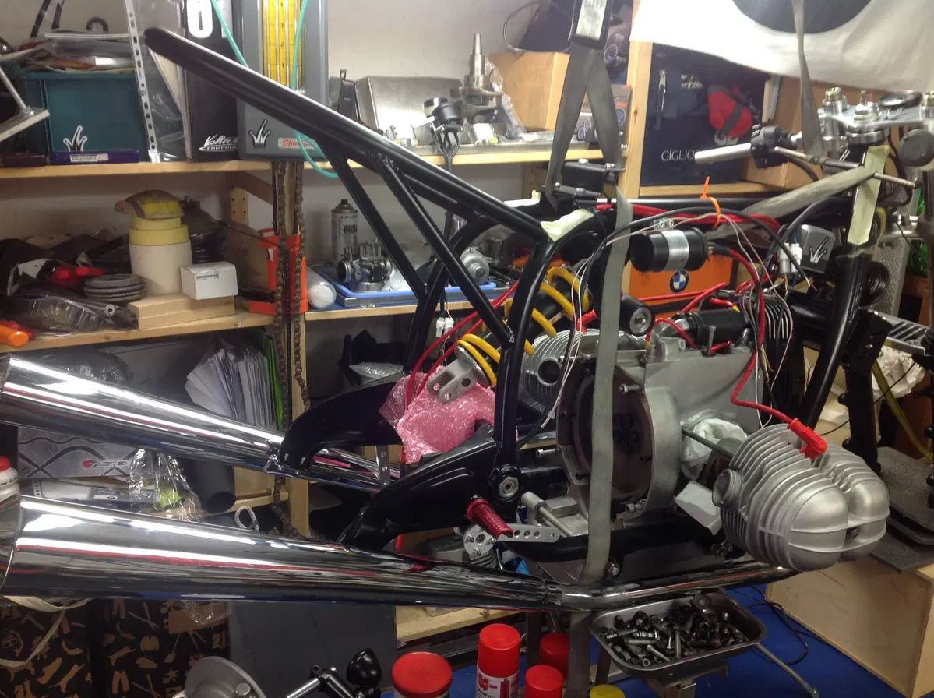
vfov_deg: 40.6
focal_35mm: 35
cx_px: 467
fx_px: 943
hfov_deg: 52.7
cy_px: 349
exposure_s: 1/15
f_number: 2.4
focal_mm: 4.28
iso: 64
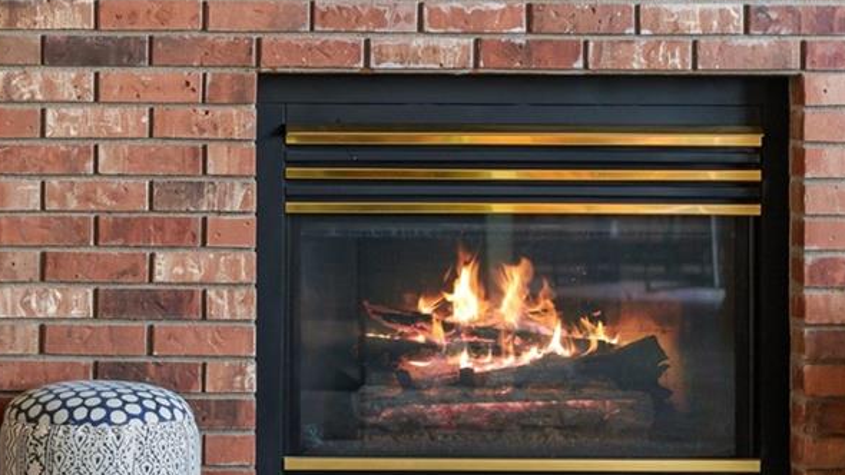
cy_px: -39
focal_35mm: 142
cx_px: -112
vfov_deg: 8.5
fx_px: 3182
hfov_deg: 14.7
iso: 500
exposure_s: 1/160
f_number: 1.8
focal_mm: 50
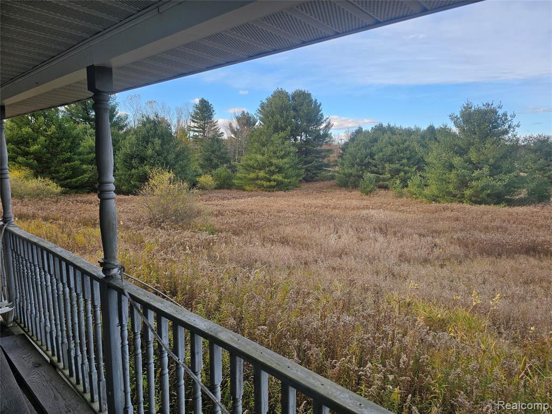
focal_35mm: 23
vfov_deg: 58.9
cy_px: 207
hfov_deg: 73.9
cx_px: 276
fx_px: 367
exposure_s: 1/180
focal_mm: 6.3
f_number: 1.7
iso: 12
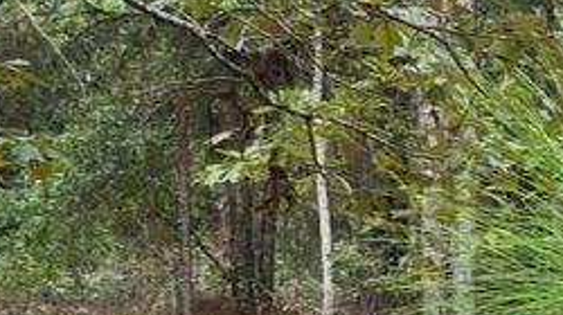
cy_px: 336
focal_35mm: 137
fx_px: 2043
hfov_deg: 14.2
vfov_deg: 8.8
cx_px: 941
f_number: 1.7
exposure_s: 1/180
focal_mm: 6.3
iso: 25
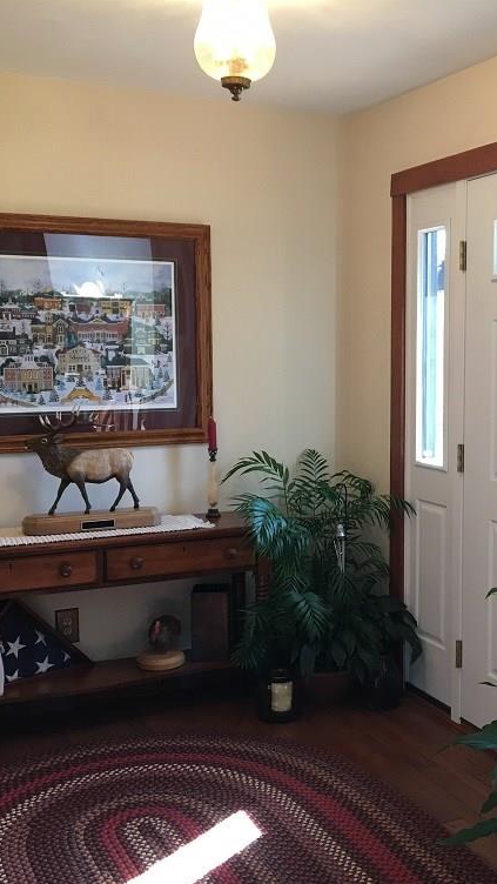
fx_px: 1007
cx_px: 390
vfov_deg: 47.4
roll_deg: -1.1
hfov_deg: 27.2
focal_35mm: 43
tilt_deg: -5.4
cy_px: 443
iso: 40
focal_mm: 4.15
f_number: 2.2
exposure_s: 1/30
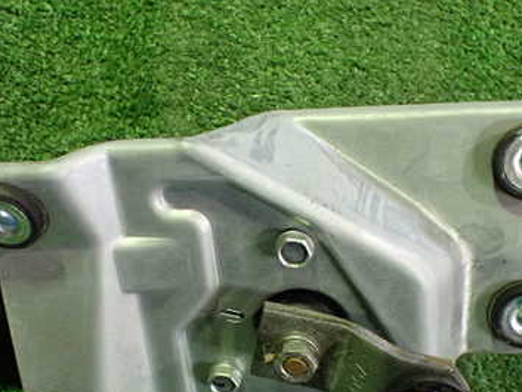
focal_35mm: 51
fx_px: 769
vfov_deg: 28.2
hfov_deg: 37.4
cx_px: 217
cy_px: 284
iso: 800
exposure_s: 1/30
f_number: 2.3
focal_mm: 5.4
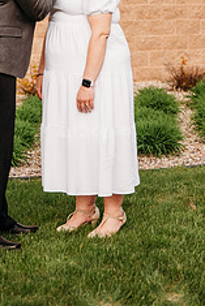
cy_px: 49
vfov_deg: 18.5
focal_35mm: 109
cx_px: 43
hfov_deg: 12.5
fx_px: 930
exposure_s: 1/1600
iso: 200
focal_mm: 57
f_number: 2.8
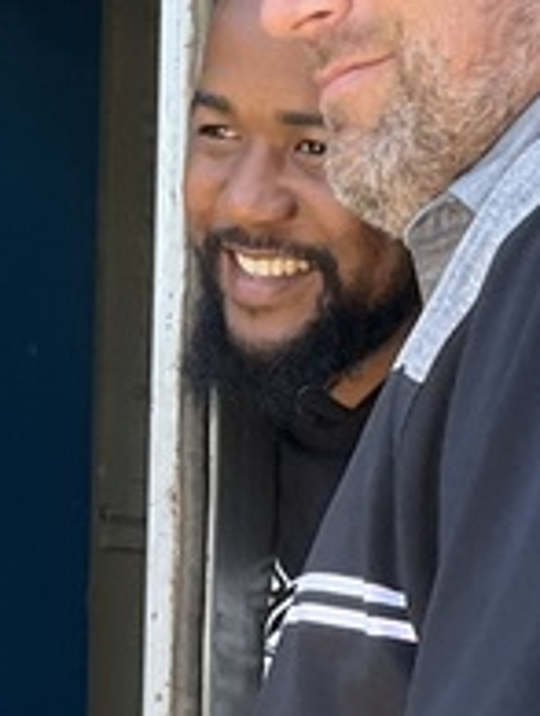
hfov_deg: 9.7
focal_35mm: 152
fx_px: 3151
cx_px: 7
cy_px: 995
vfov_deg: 12.5
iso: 16
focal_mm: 3
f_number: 1.8
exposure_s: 1/131
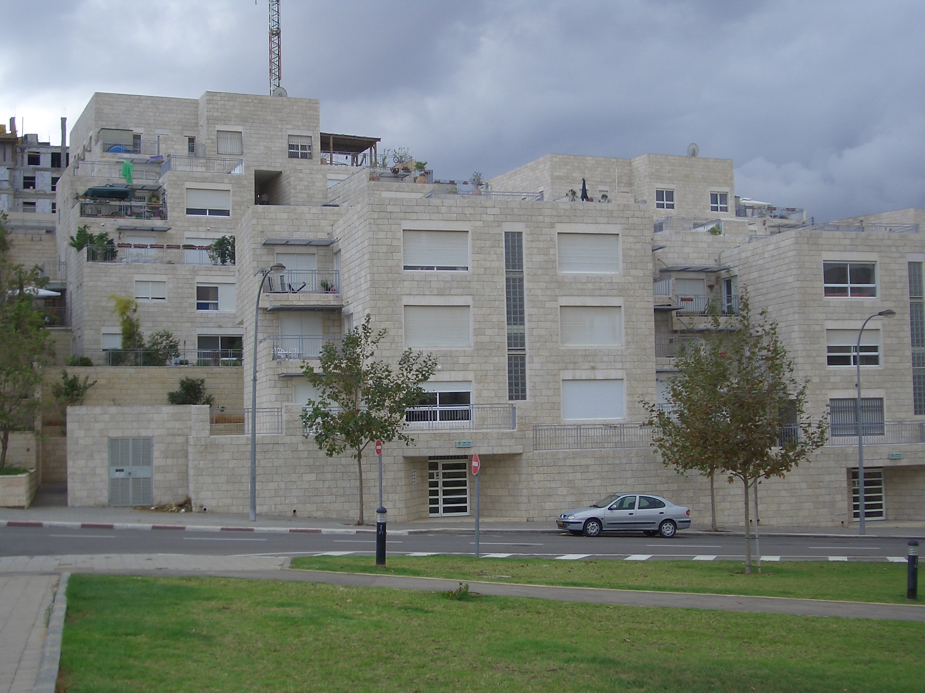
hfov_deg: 38.9
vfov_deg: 29.7
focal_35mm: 49
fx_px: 1309
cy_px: 346
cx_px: 462
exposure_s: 1/500
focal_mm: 8.2
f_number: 3.1
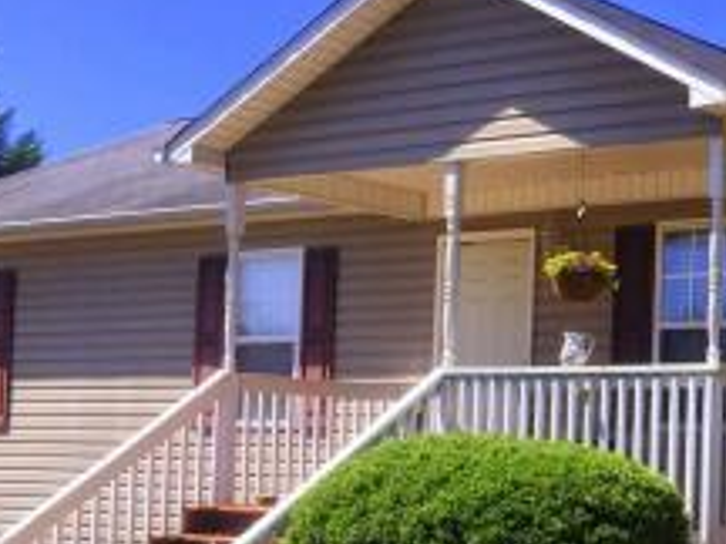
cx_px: 844
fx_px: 1636
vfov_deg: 18.8
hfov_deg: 23.2
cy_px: 420
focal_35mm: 78
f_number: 2.2
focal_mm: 4.15
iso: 32
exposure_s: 1/1364
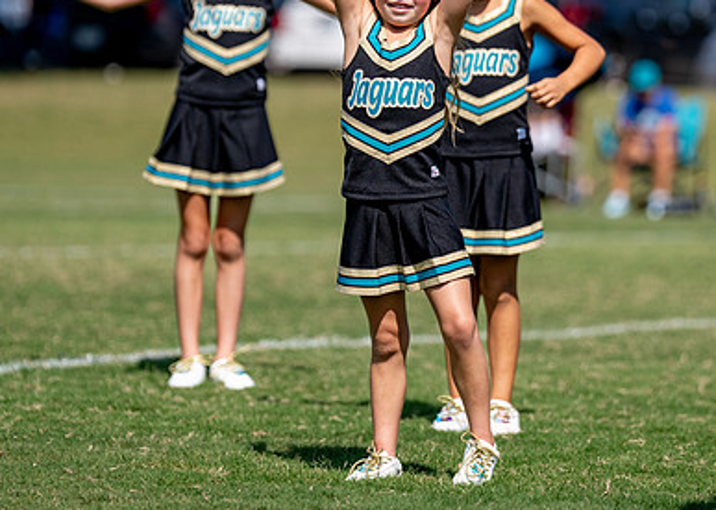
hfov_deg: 7.4
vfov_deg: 5.3
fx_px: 5528
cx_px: 452
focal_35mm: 272
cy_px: 126
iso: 100
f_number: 2.8
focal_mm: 158
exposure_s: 1/3200
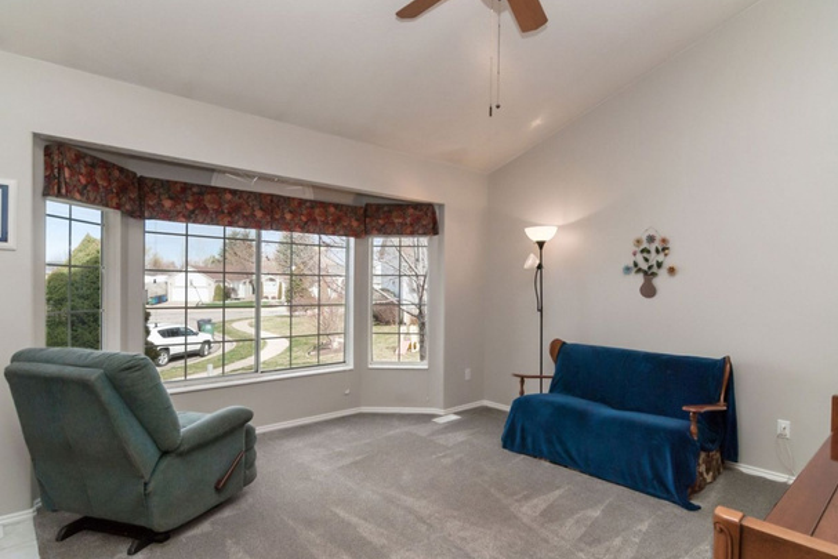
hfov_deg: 86.9
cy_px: 291
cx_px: 420
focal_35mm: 19
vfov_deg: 64.6
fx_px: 442
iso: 200
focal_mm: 12
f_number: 7.1
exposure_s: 1/200
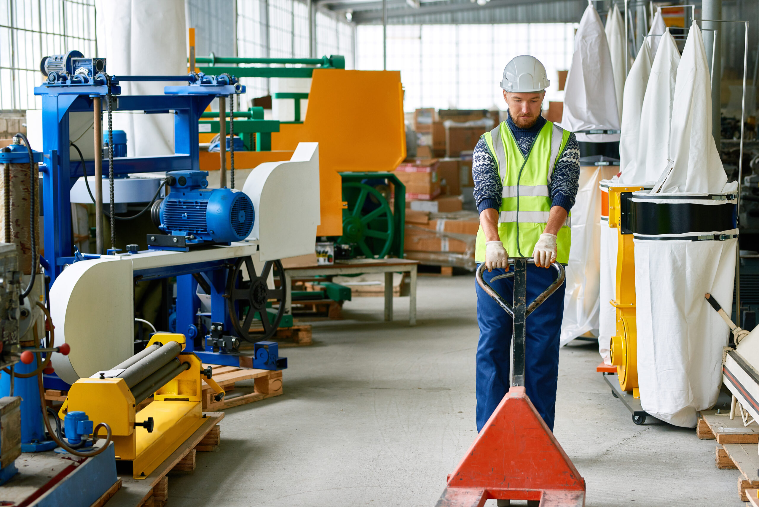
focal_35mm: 85
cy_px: 254
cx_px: 380
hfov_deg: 23.9
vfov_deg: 16.1
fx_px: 1793
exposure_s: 1/125
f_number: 2.8
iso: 250
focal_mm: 85
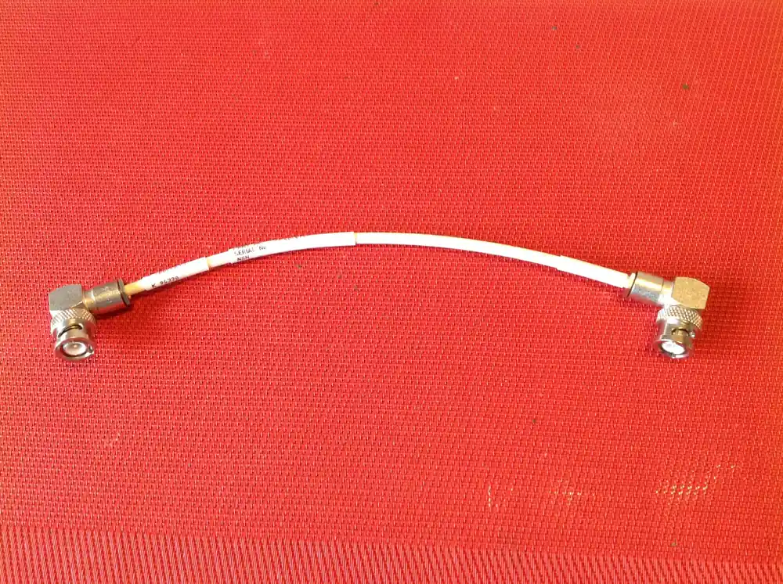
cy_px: 292
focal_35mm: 35
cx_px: 392
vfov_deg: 40.6
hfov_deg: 52.7
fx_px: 790
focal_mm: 4.28
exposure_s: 1/15
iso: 100
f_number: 2.4
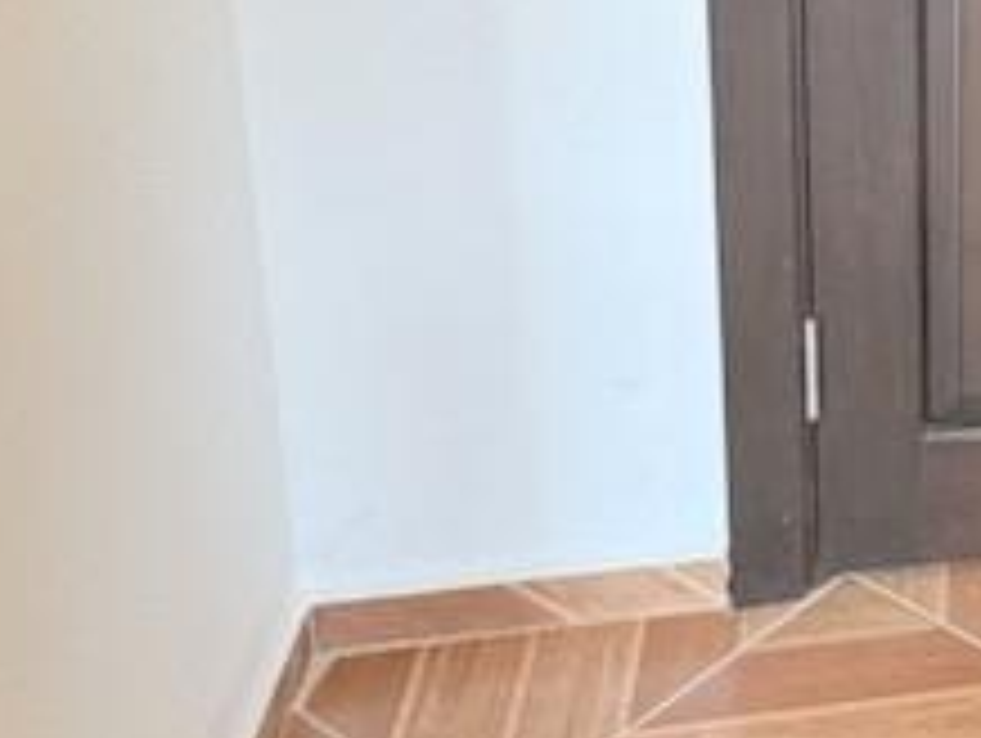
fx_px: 2185
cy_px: -302
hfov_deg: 20.1
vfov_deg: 17.6
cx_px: 1647
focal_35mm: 77
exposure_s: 1/100
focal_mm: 2.22
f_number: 2.2
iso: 160
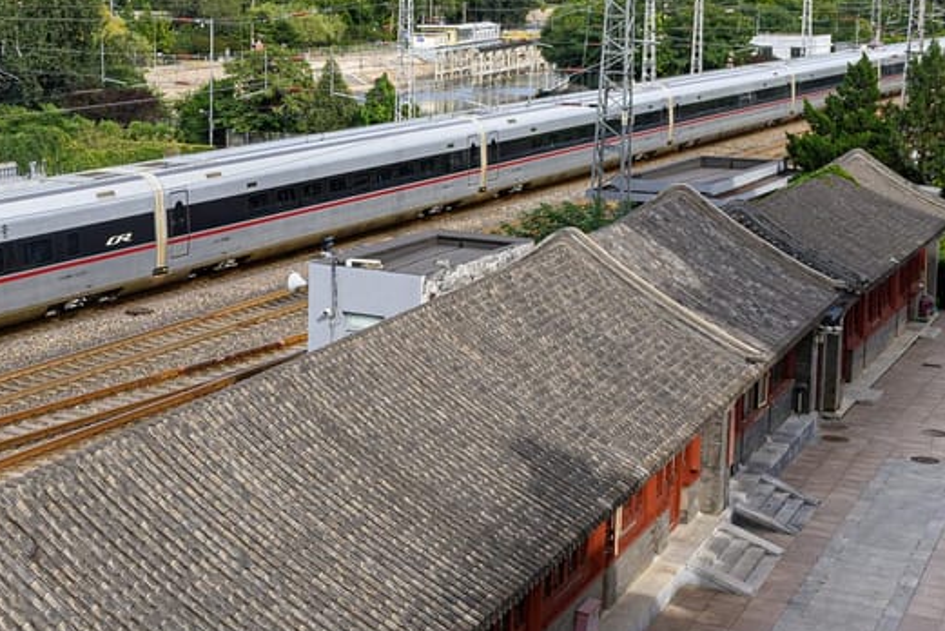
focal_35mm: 68
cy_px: 197
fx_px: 1786
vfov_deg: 20.0
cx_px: 76
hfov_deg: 28.4
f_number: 8
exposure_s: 1/640
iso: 400
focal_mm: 26
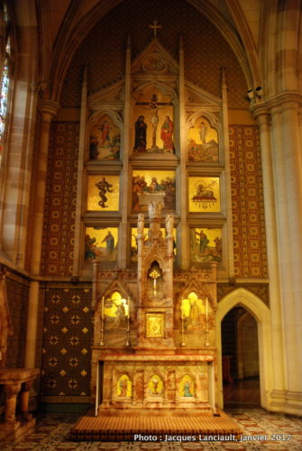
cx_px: 151
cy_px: 226
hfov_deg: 40.1
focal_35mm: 33
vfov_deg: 57.2
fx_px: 414
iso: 1600
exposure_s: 1/8
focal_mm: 22
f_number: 3.8
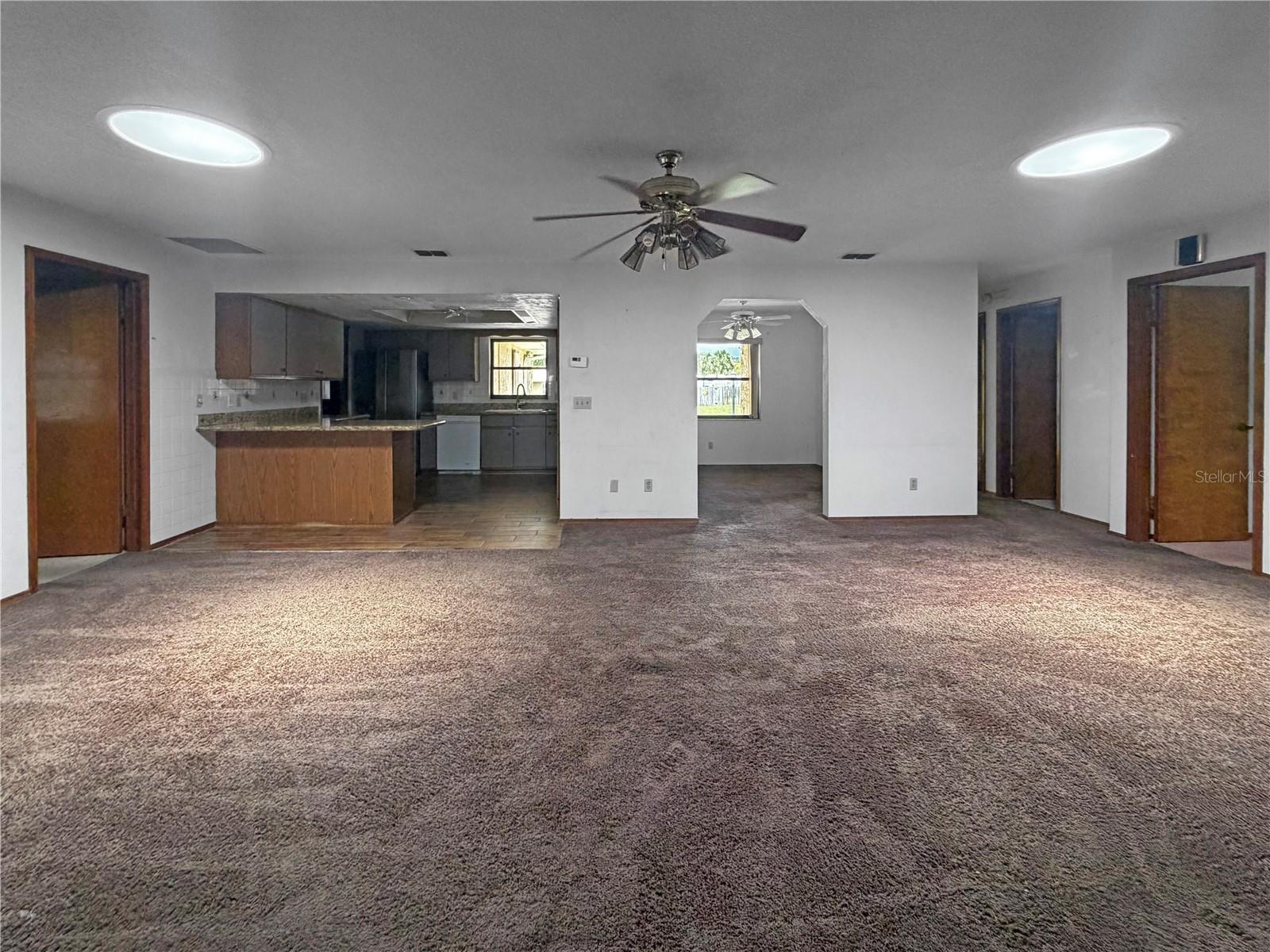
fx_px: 514
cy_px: 476
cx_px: 635
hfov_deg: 102.1
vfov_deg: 85.7
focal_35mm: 14
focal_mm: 2.22
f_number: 2.2
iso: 320
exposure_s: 1/78
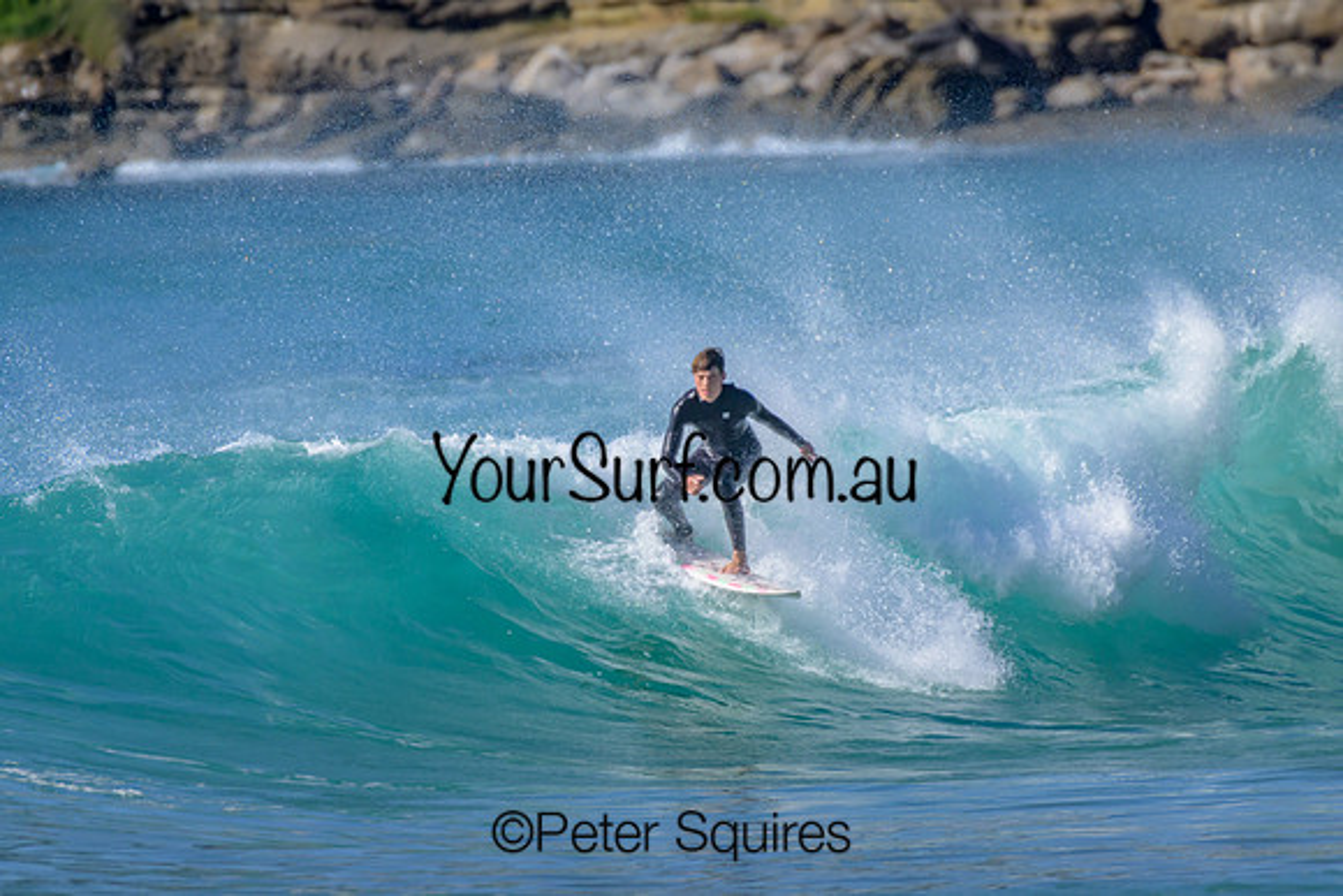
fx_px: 35447
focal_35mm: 950
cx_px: 672
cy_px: 448
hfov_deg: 2.2
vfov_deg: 1.4
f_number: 11
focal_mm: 950
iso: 1000
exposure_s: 1/2000
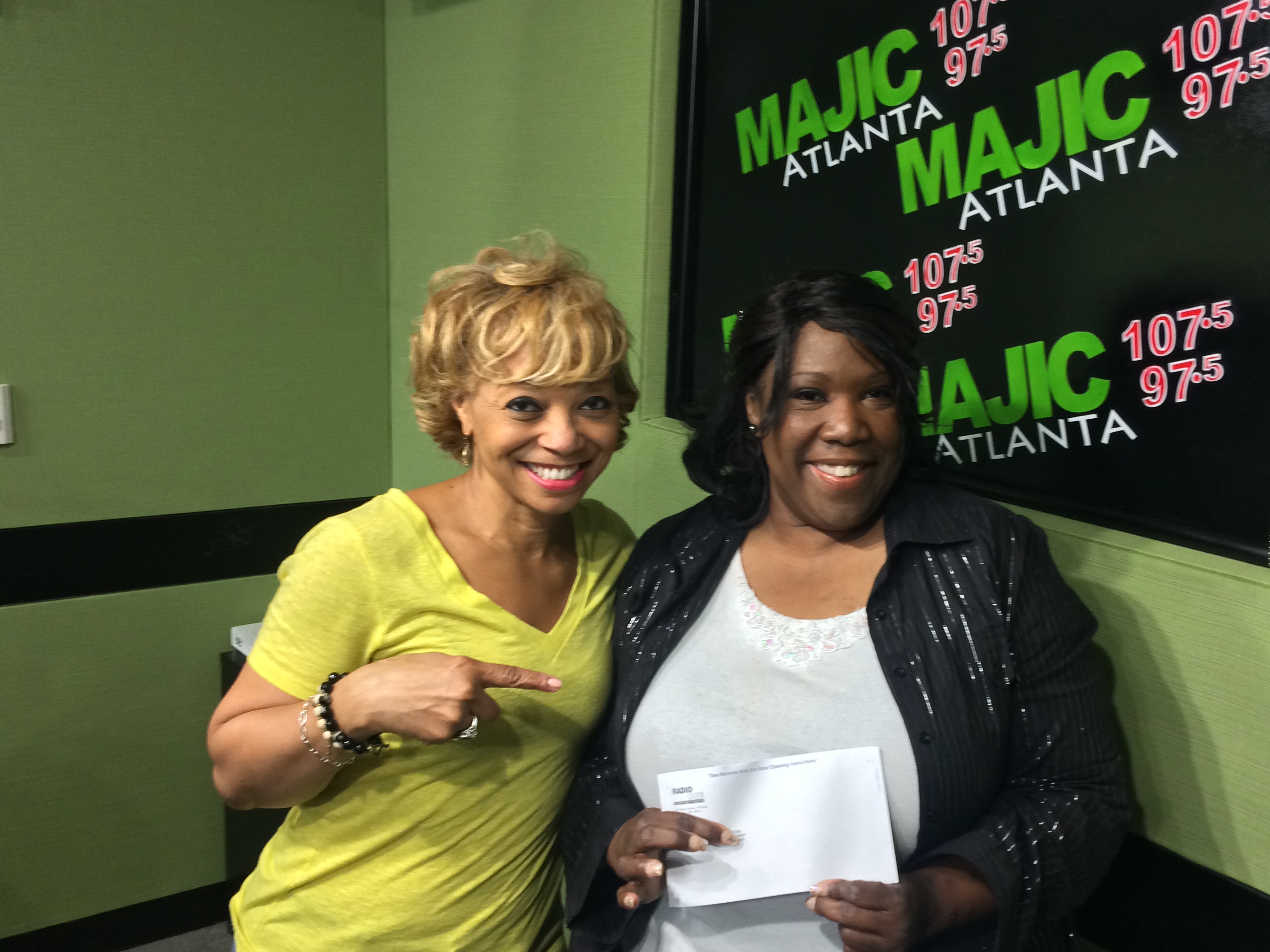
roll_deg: -0.1
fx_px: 1284
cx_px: 710
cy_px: 513
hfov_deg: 52.5
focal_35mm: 35
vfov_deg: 40.7
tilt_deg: -13.1
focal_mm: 4.15
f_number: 2.2
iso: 125
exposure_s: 1/30
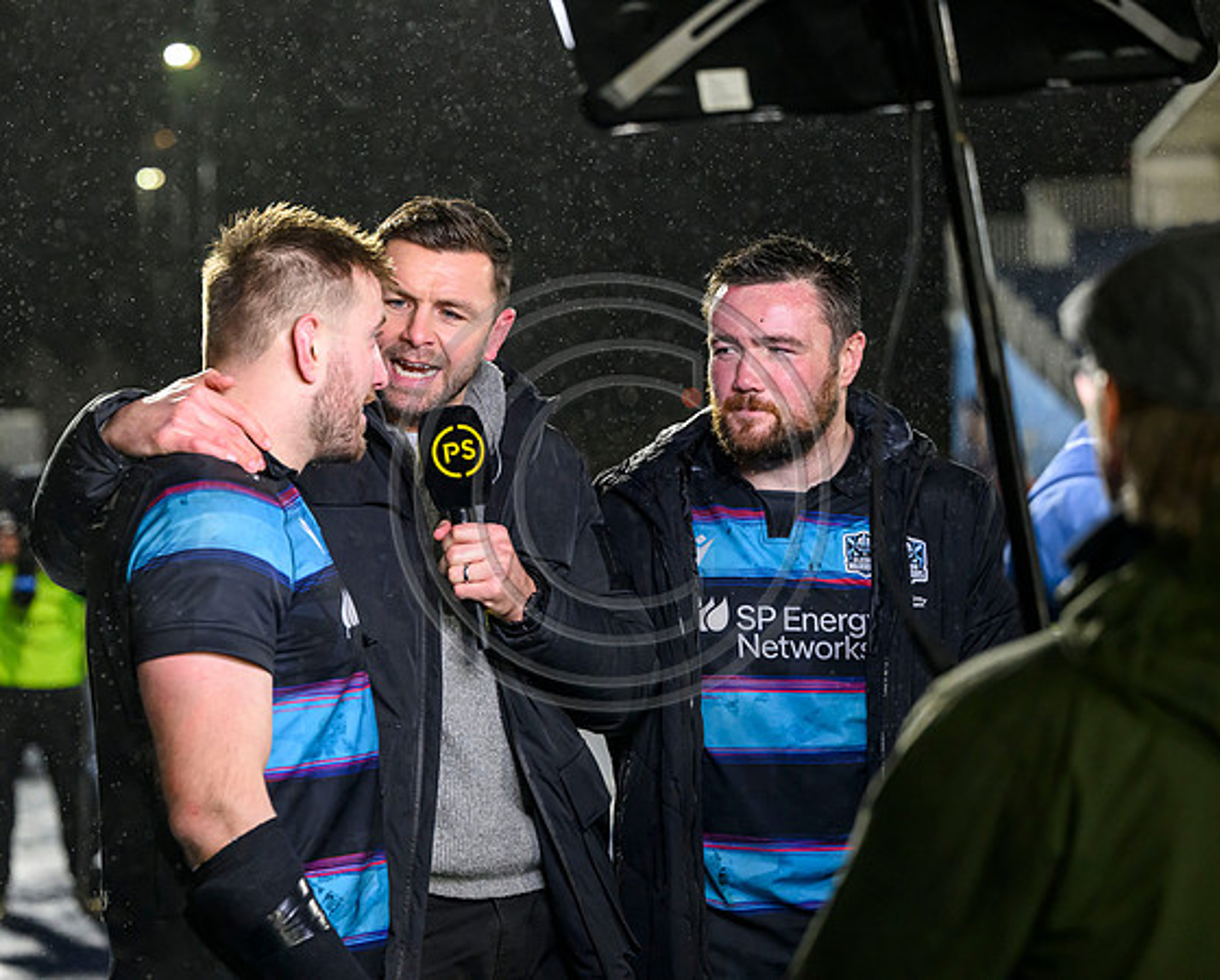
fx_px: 3717
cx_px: 485
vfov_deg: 15.0
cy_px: 490
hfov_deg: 18.6
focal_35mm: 103
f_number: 3.5
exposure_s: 1/1250
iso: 4000
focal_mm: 91
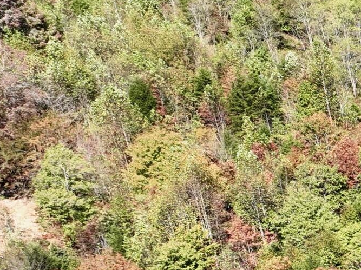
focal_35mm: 108
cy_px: 368
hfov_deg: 14.8
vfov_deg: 13.1
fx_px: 1125
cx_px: 728
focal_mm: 12.29
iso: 100
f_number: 2.8
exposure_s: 1/800
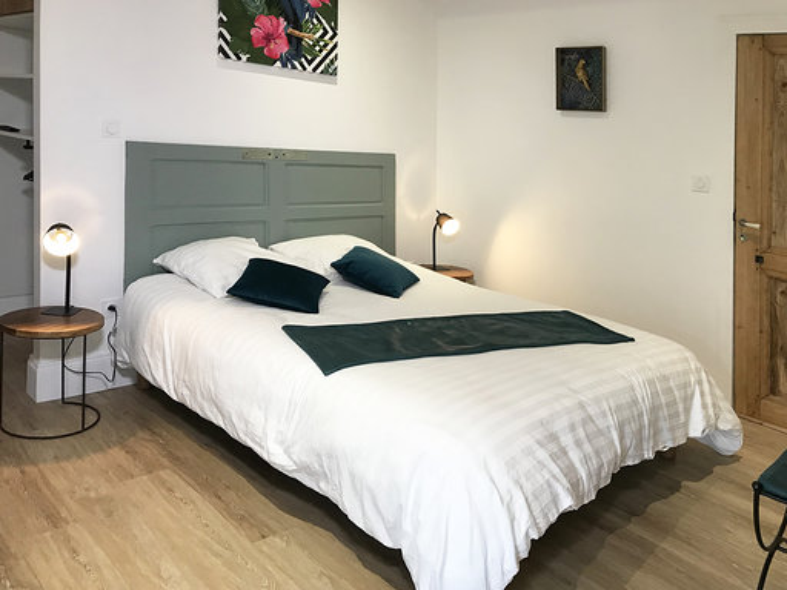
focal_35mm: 28
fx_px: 637
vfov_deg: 49.7
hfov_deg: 63.4
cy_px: 295
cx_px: 394
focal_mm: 3.99
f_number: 1.8
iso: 32
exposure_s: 1/33
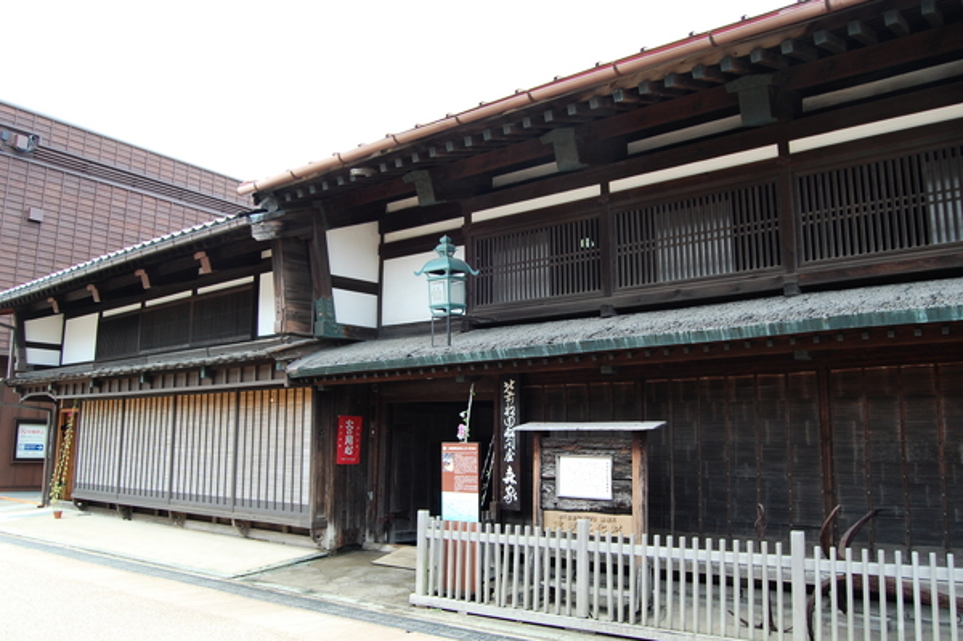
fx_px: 722
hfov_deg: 67.4
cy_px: 320
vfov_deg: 47.9
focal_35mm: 27
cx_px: 482
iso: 200
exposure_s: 1/125
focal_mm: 18
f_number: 5.6
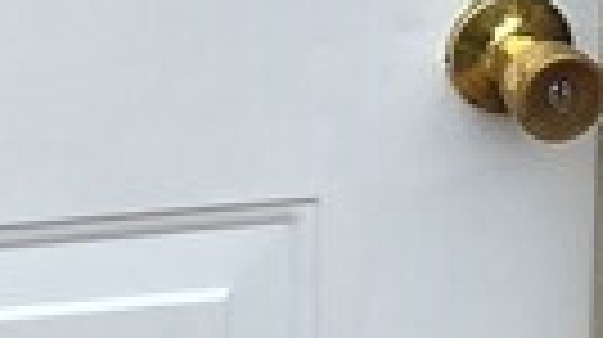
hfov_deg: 10.7
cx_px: -414
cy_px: -401
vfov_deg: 6.1
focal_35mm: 192
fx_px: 3066
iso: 12
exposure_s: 1/353
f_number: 1.7
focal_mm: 6.3
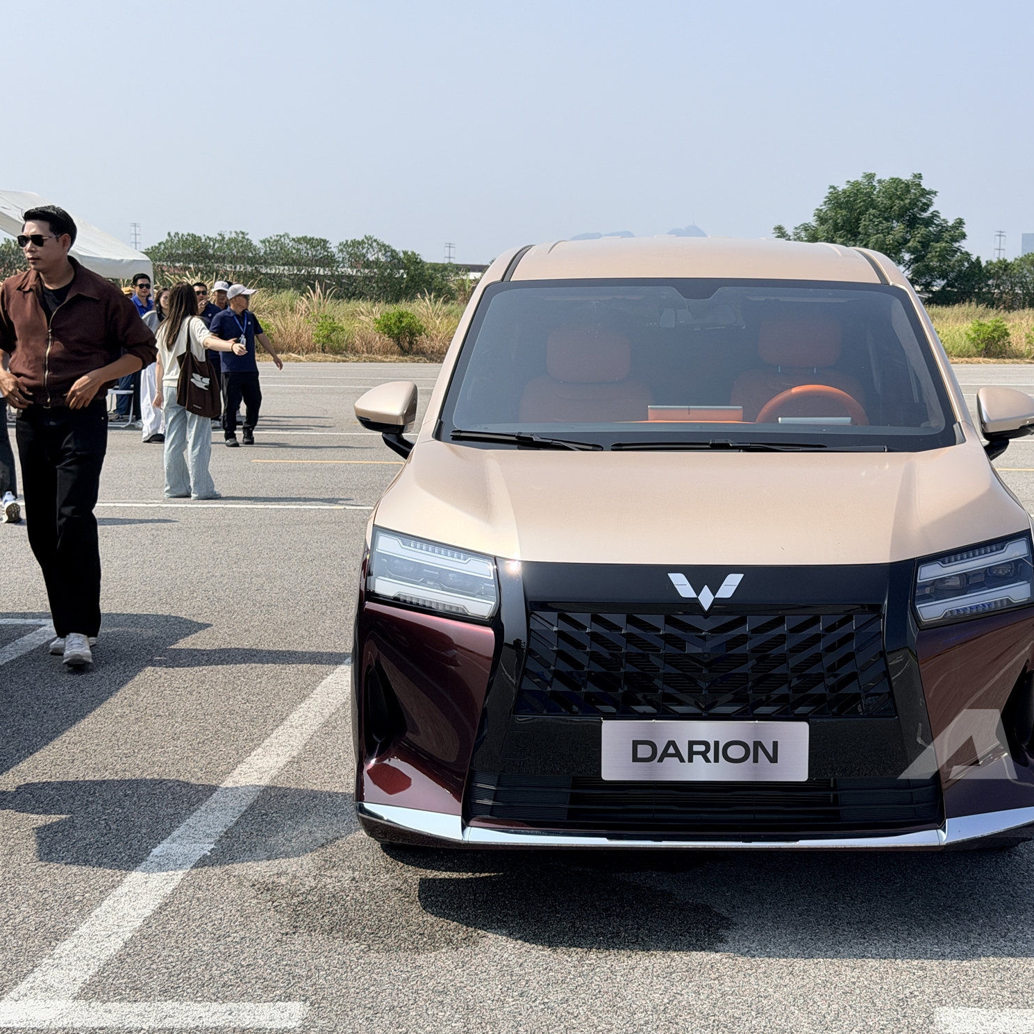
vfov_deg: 30.0
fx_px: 1926
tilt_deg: -7.1
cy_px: 517
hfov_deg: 29.9
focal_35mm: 57
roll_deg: -1.2
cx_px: 679
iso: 64
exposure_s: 1/4587
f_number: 1.78
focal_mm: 6.76
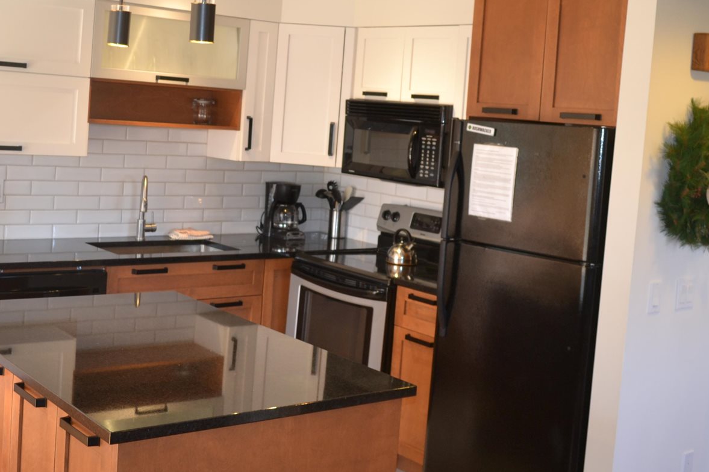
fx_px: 925
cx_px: 361
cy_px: 166
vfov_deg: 28.5
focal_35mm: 47
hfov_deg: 41.9
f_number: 3.5
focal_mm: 18
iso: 250
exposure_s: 1/30
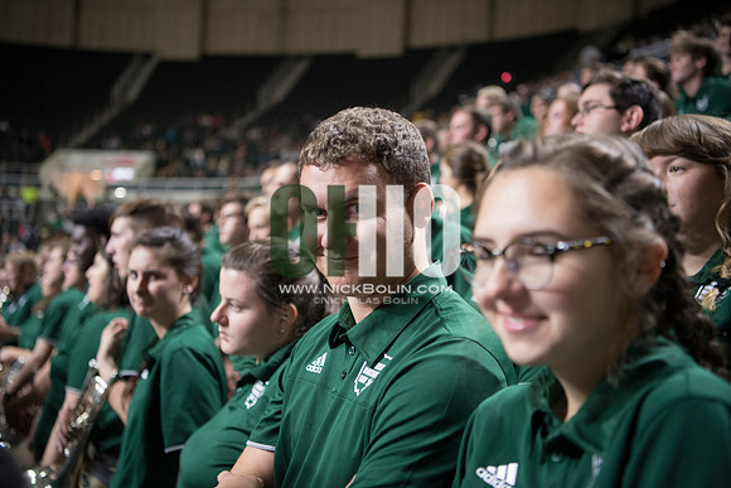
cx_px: 366
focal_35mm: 48
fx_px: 975
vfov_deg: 28.1
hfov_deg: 41.1
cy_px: 244
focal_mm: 48
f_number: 2.8
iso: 2000
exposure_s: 1/200
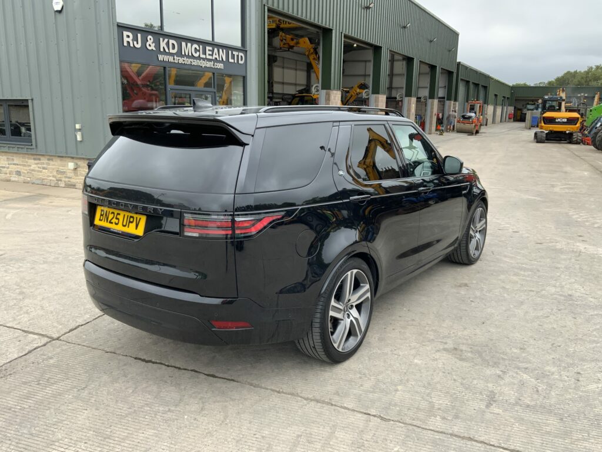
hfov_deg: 61.7
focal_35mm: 29
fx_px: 504
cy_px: 226
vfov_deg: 48.2
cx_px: 301
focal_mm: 3
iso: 16
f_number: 1.8
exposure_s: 1/461
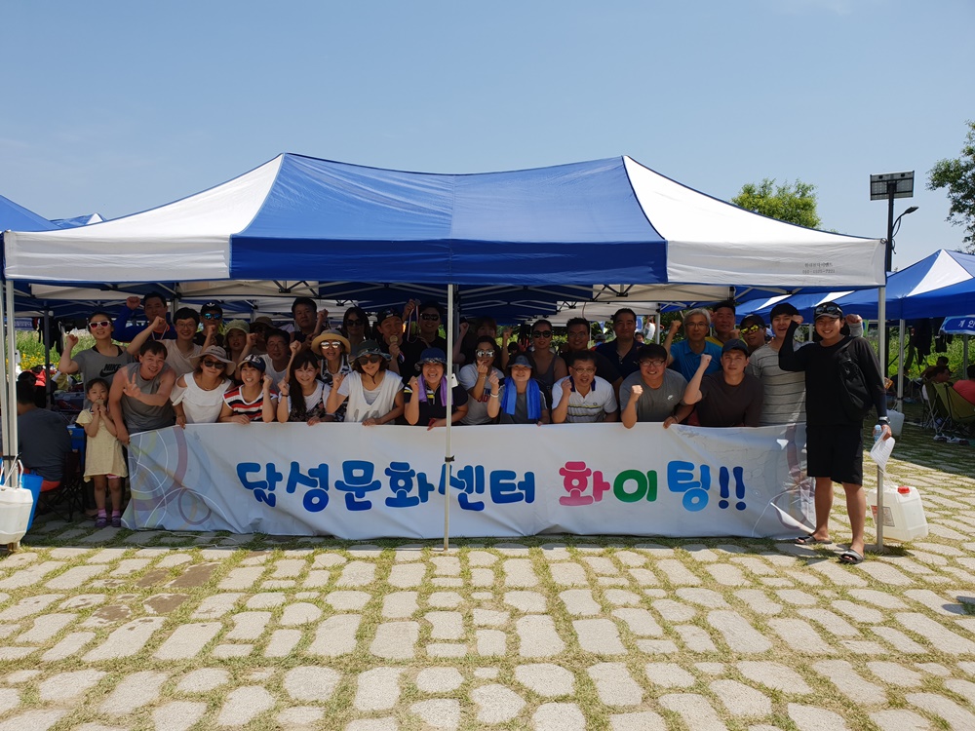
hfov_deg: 67.3
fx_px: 732
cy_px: 366
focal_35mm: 26
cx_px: 488
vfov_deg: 53.1
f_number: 2.4
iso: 50
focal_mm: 4.3
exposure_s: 1/1567
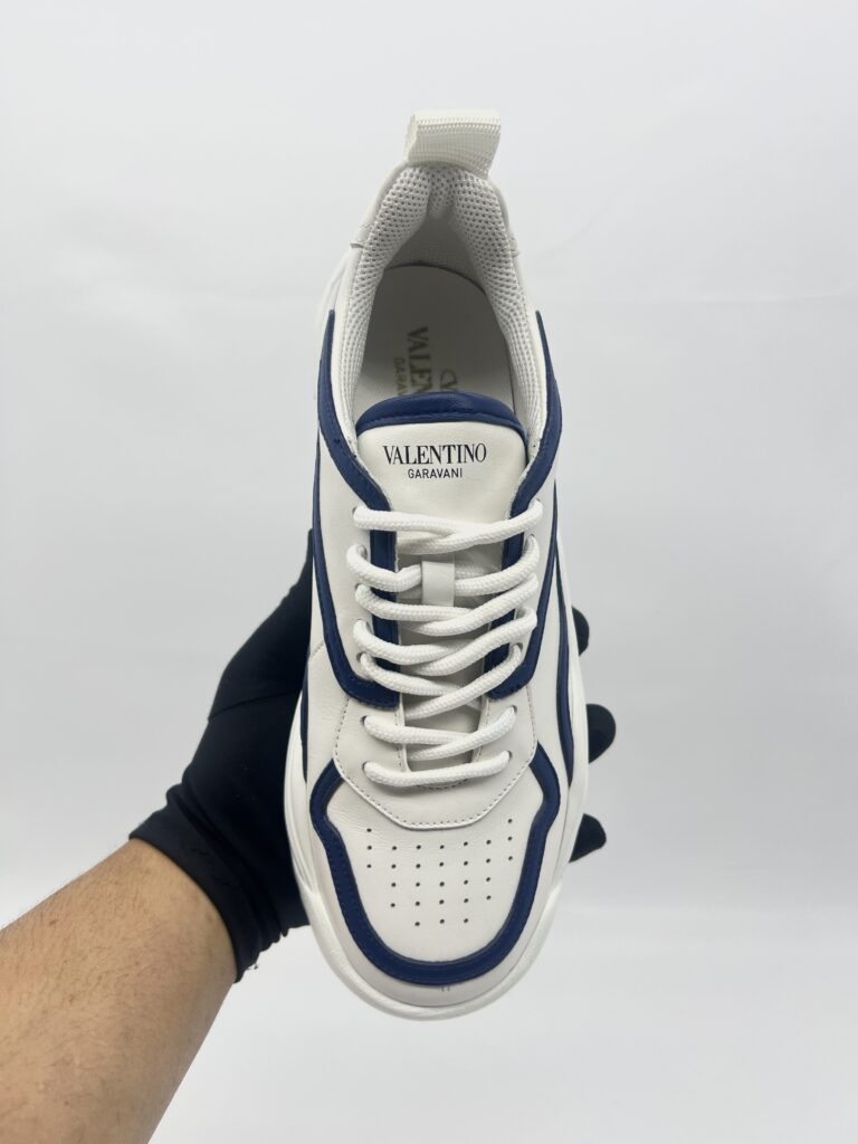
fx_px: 859
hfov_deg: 53.1
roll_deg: +0.2
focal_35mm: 26
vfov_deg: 67.3
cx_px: 429
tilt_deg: -12.4
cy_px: 572
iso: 40
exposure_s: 1/165
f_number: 1.5
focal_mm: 5.7
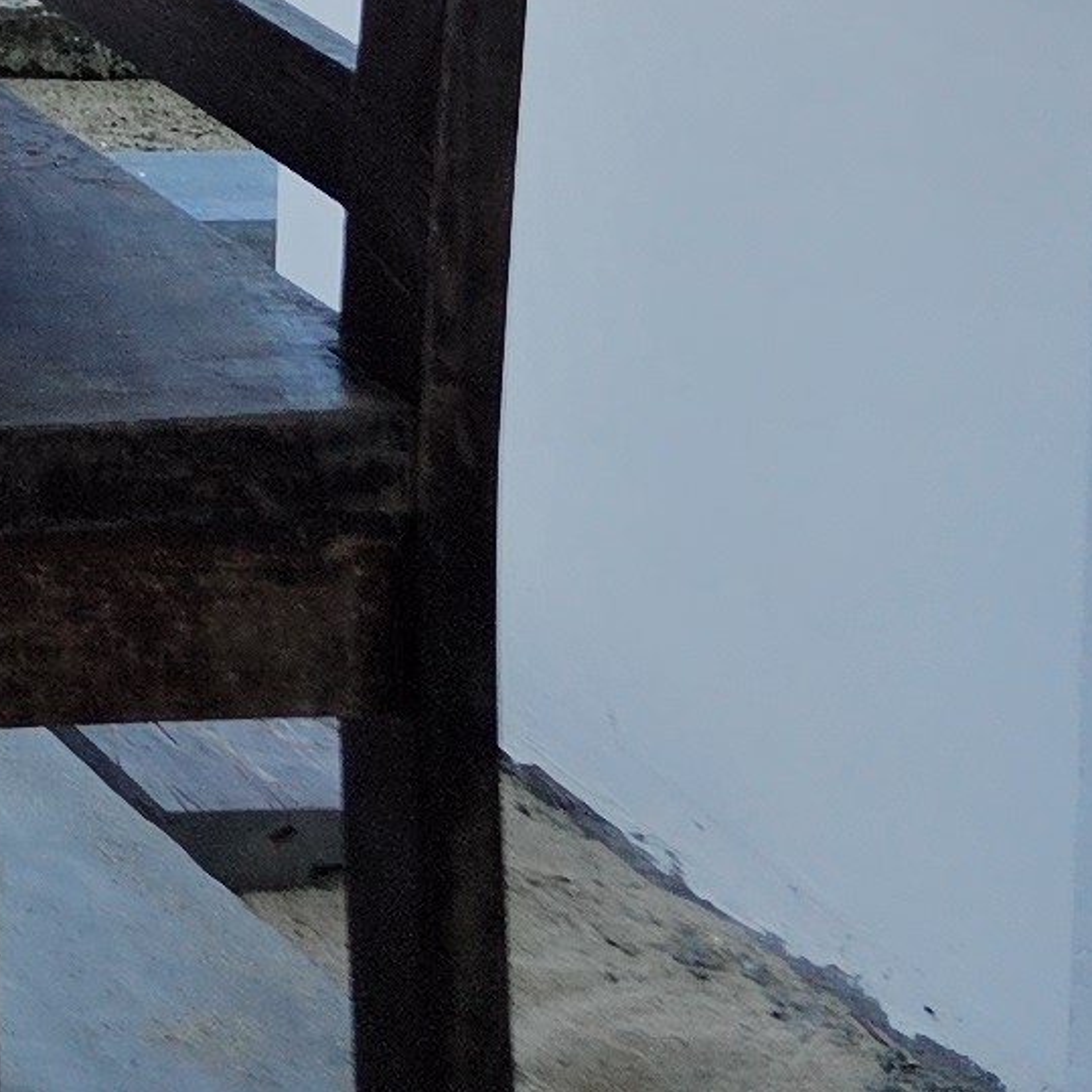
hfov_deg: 8.7
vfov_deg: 9.6
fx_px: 5389
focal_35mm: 151
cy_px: -1941
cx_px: -2593
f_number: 1.7
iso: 12
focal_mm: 6.3
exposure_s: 1/180
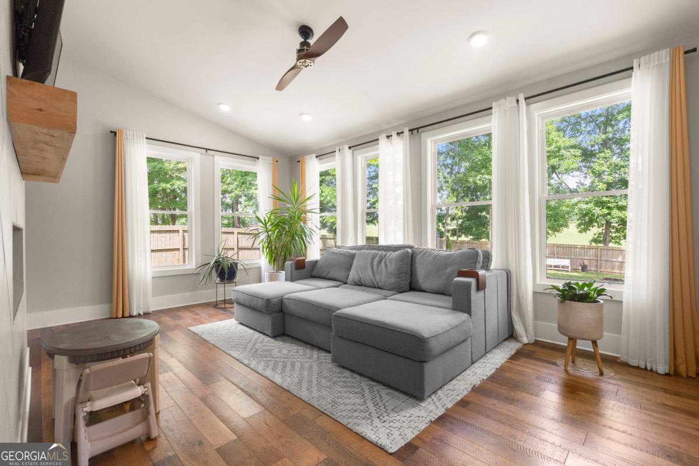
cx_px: 350
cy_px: 233
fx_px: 311
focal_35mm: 16
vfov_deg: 73.7
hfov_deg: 96.7
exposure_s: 1/20
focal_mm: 16
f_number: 8
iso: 320
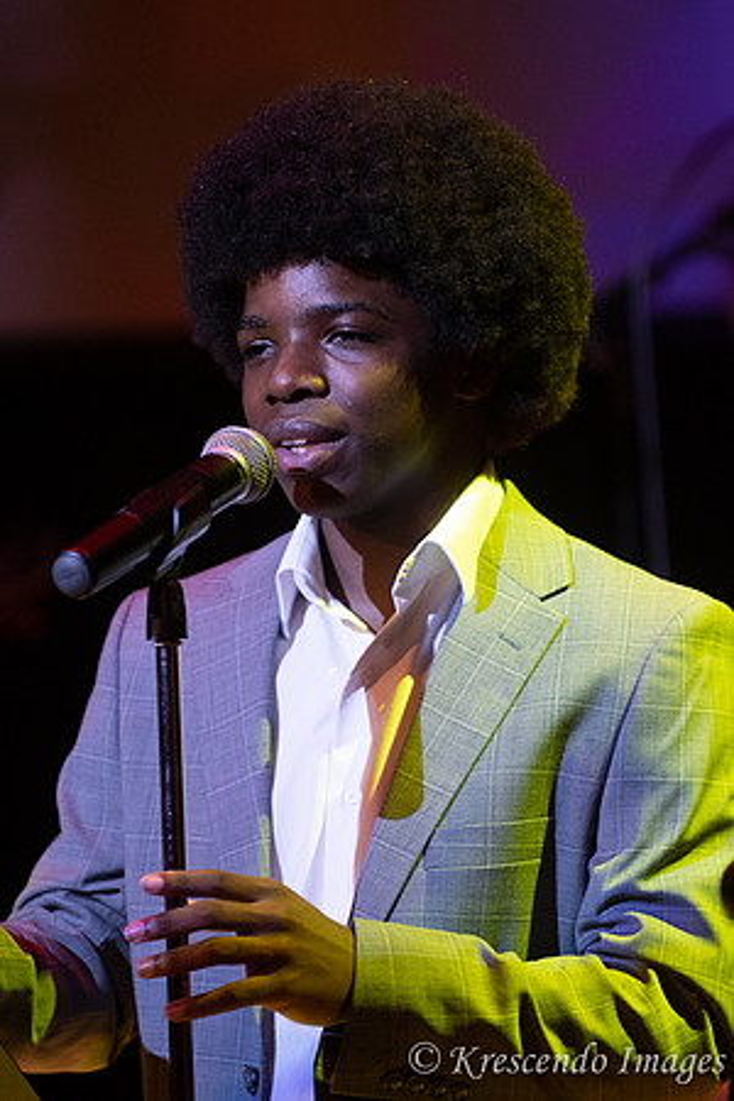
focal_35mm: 285
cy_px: 550
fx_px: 8716
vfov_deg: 7.2
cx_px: 367
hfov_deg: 4.8
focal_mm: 190
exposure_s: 1/200
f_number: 2.8
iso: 1600
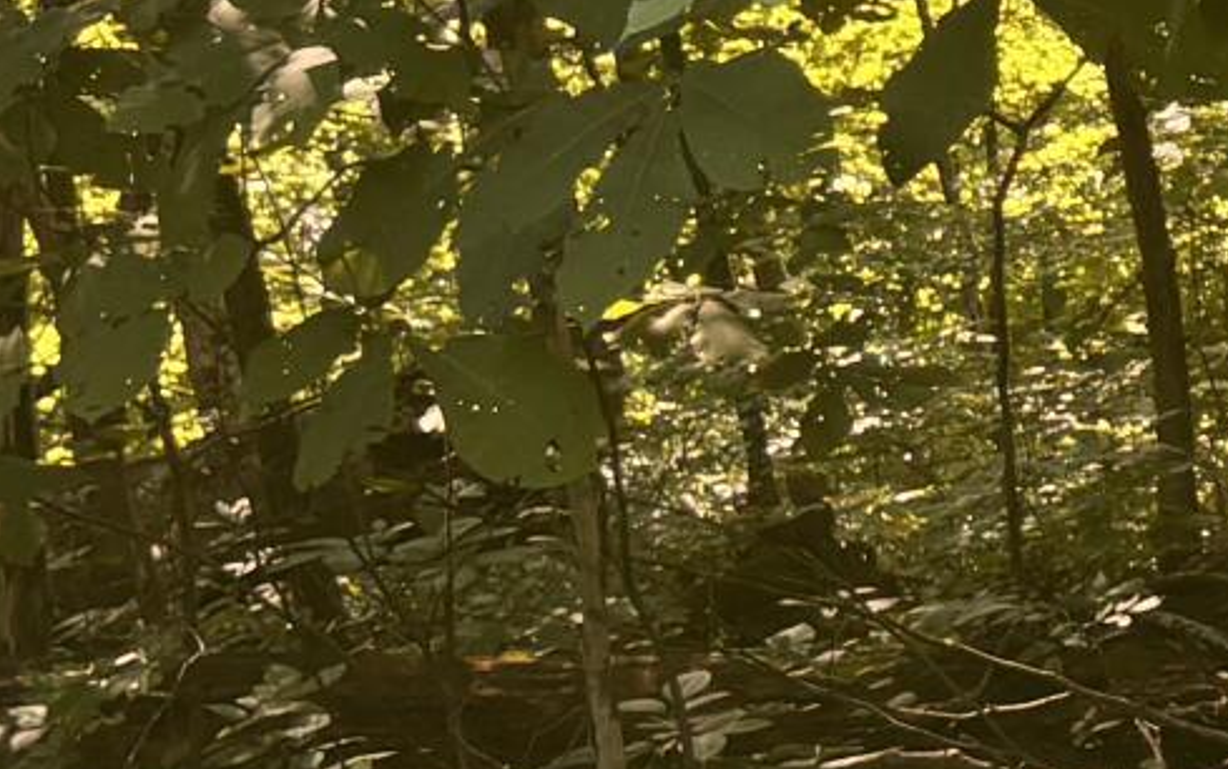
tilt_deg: -12.0
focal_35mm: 169
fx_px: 5658
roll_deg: +6.6
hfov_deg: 11.8
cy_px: 45
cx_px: 1939
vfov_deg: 7.7
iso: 40
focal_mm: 5.96
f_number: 1.6
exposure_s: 1/121
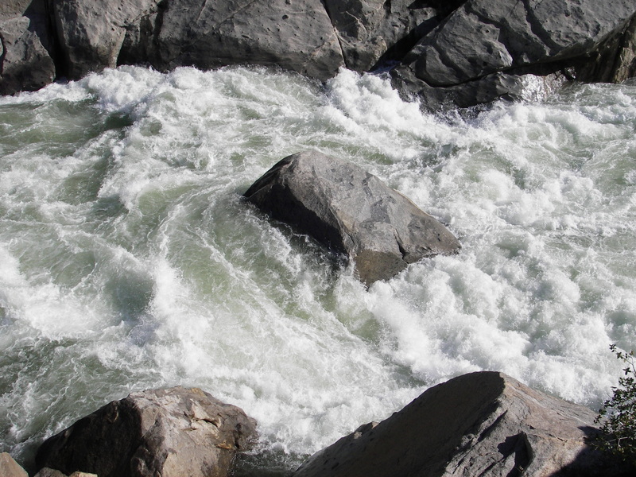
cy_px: 238
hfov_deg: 49.0
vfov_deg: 37.7
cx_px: 318
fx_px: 698
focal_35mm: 38
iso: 50
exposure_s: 1/320
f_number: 6.6
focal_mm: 6.3
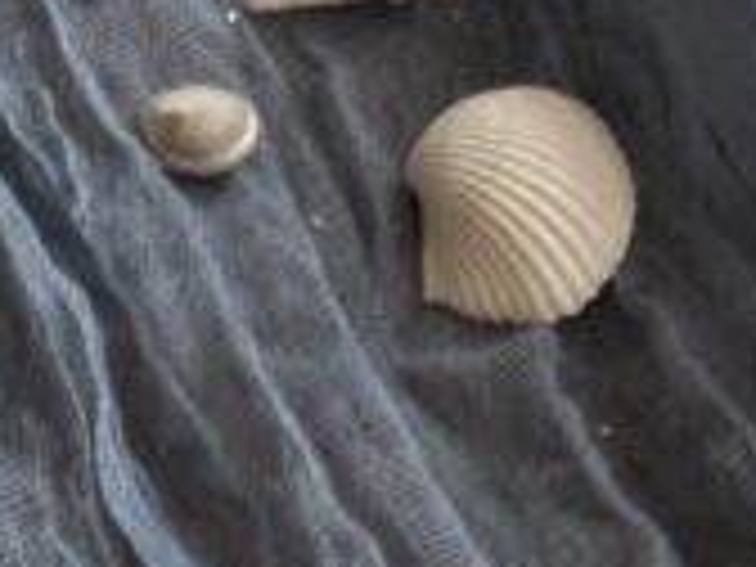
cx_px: -81
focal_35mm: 146
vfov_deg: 7.7
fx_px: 3189
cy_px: 2110
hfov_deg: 13.3
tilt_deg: -76.9
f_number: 1.78
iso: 80
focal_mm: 6.76
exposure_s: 1/683
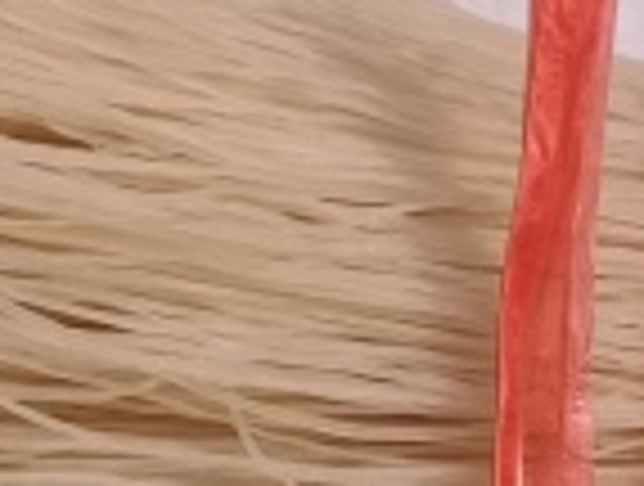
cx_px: 549
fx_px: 2704
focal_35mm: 145
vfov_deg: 9.4
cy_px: 1053
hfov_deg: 13.5
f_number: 1.8
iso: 101
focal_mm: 3.96
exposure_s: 1/801
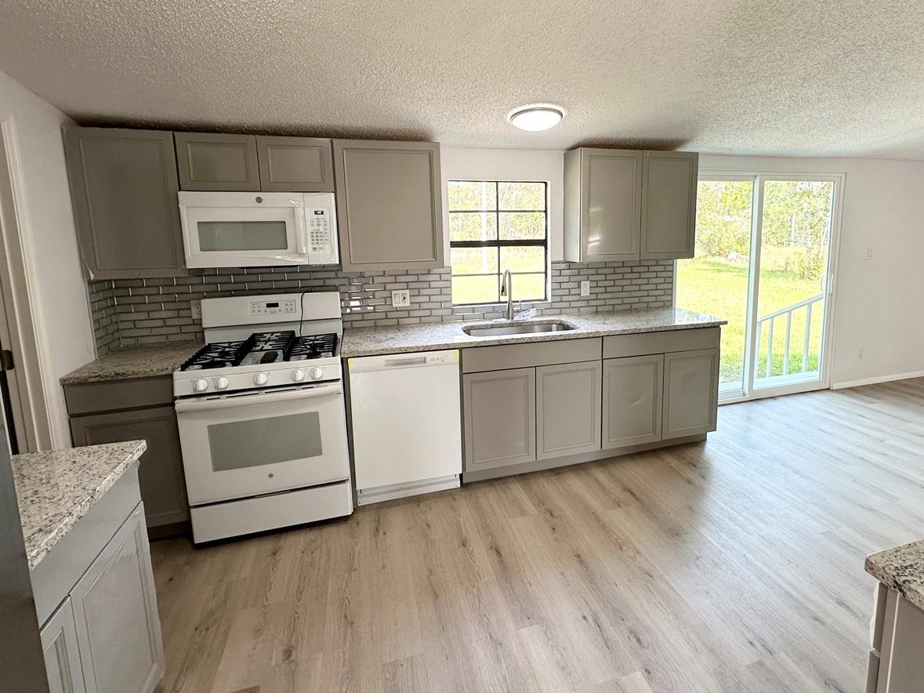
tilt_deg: -8.6
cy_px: 303
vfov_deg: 68.4
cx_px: 526
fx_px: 507
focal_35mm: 19
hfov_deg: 84.2
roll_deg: +0.7
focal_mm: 2.22
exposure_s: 1/120
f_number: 2.2
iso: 64
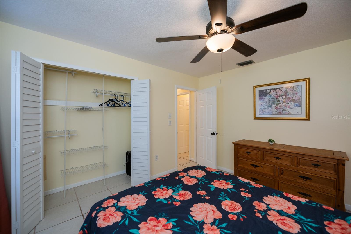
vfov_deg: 81.2
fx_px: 136
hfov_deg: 104.3
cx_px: 176
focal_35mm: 14
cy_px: 117
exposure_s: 1/250
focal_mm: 14
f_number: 3.5
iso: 320
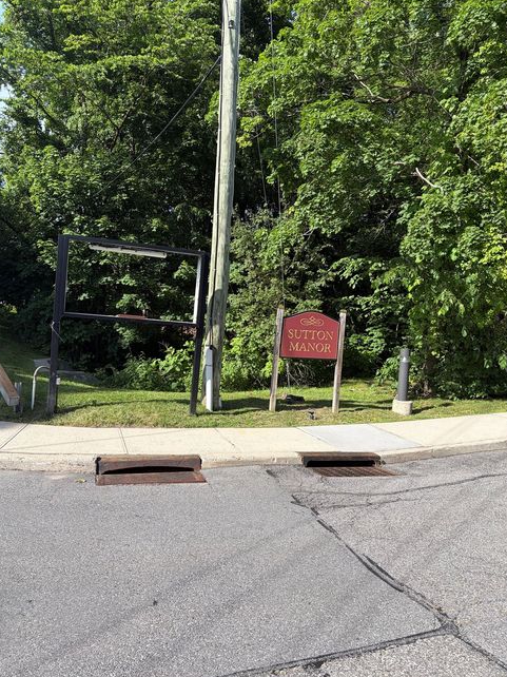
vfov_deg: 65.3
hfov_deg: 51.3
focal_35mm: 27
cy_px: 349
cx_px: 247
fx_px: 528
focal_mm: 5.96
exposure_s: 1/1451
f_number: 1.6
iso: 50
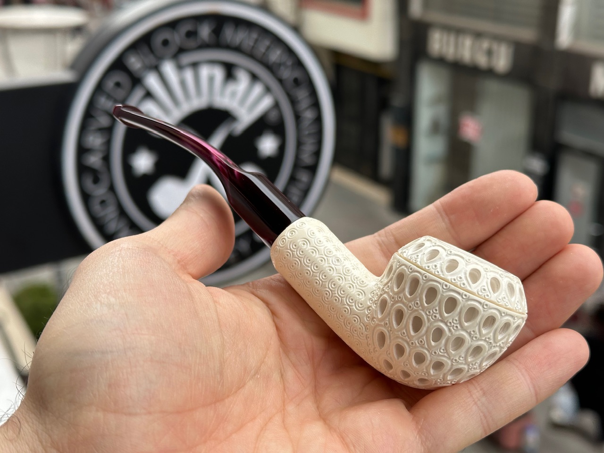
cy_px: 226
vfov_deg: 30.3
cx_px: 302
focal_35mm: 48
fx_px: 838
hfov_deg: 39.7
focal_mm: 6.86
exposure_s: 1/1258
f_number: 1.78
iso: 64
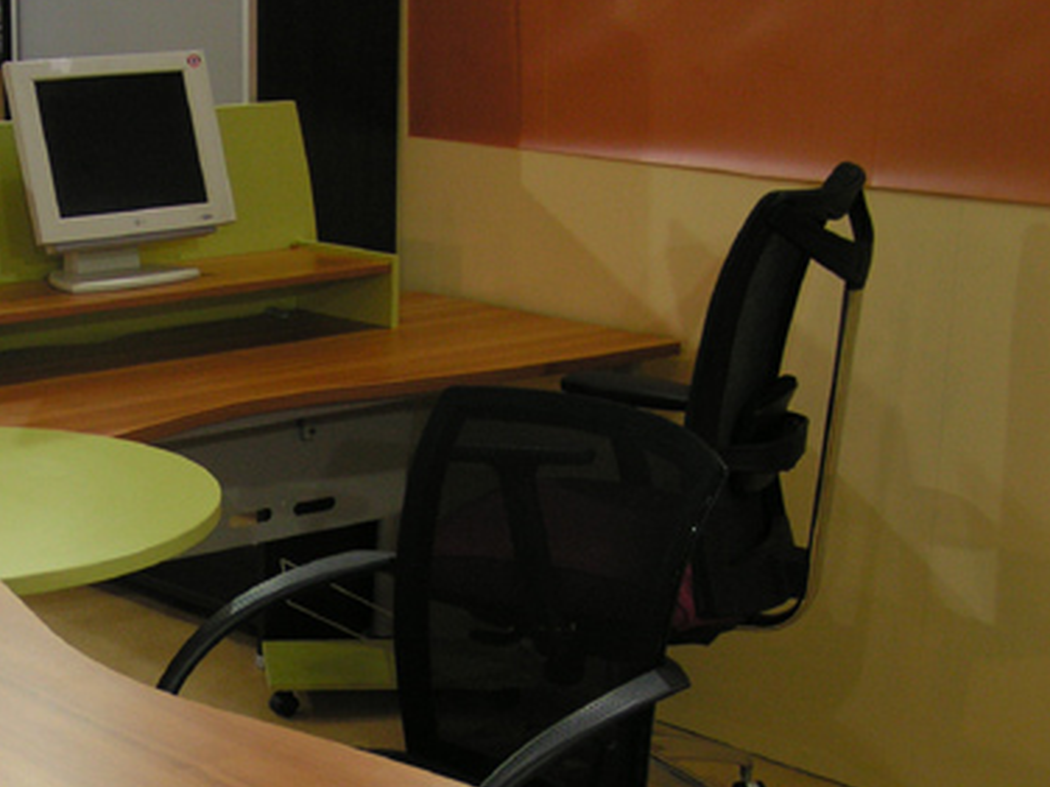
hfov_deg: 25.6
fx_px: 2275
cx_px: 215
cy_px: 589
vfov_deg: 19.5
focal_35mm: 75
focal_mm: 7.8
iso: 100
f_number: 2.8
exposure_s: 1/60
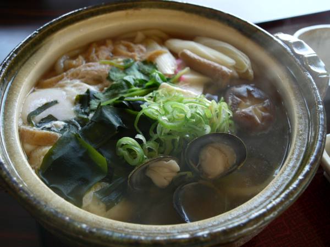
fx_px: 343
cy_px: 124
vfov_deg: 39.7
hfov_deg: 51.4
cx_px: 165
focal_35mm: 36
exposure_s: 1/40
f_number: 3.5
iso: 100
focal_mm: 14
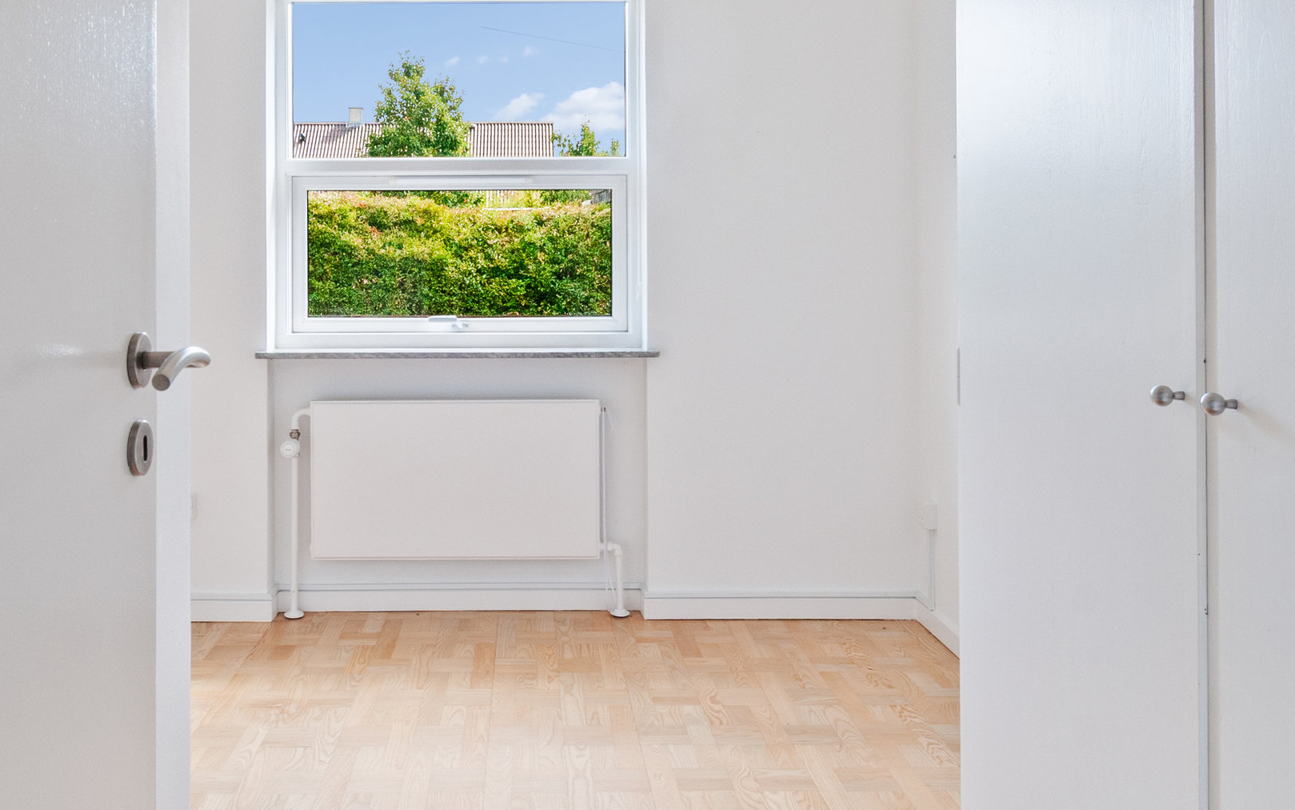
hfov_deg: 56.2
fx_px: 1200
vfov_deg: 36.7
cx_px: 514
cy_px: 240
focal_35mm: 34
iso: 200
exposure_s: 1/10
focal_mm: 12
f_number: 10
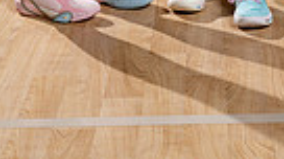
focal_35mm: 146
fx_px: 1098
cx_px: 196
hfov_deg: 14.7
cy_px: -310
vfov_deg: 7.4
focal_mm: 42
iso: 100
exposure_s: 1/250
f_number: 8
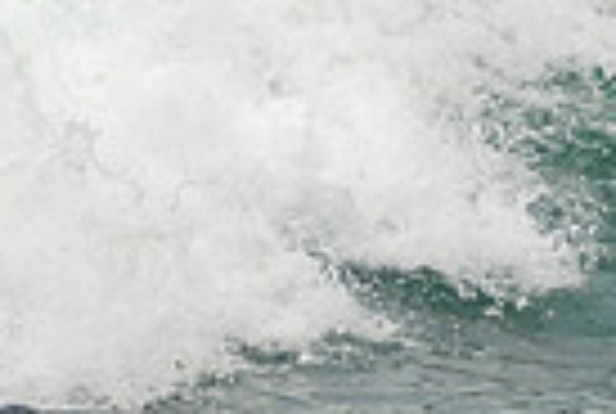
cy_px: -209
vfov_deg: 1.0
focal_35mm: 1329
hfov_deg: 1.5
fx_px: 22790
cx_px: 629
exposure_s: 1/1250
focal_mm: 210
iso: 220
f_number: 5.6
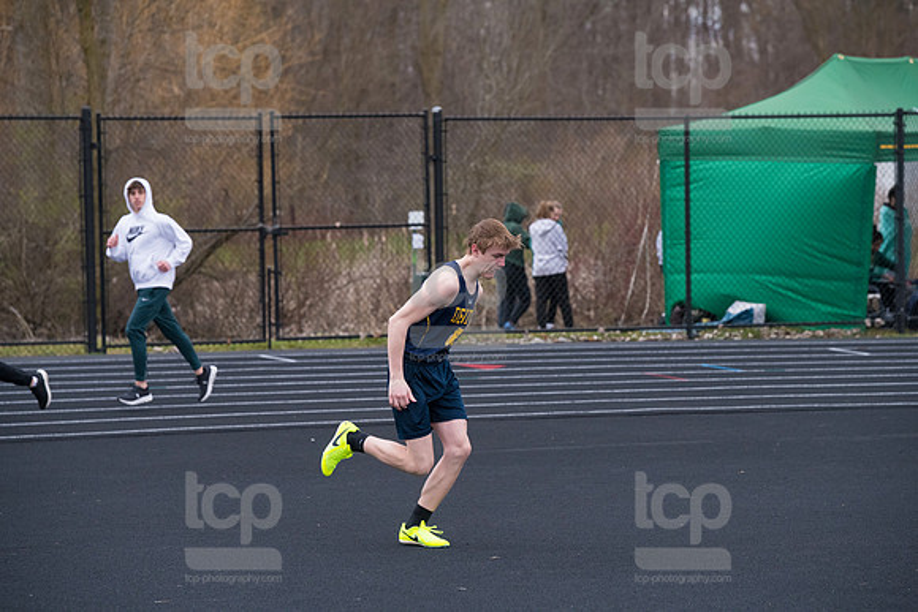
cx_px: 459
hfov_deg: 13.7
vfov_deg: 9.2
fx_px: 3826
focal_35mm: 150
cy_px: 306
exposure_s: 1/2000
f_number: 5
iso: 2000
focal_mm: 150
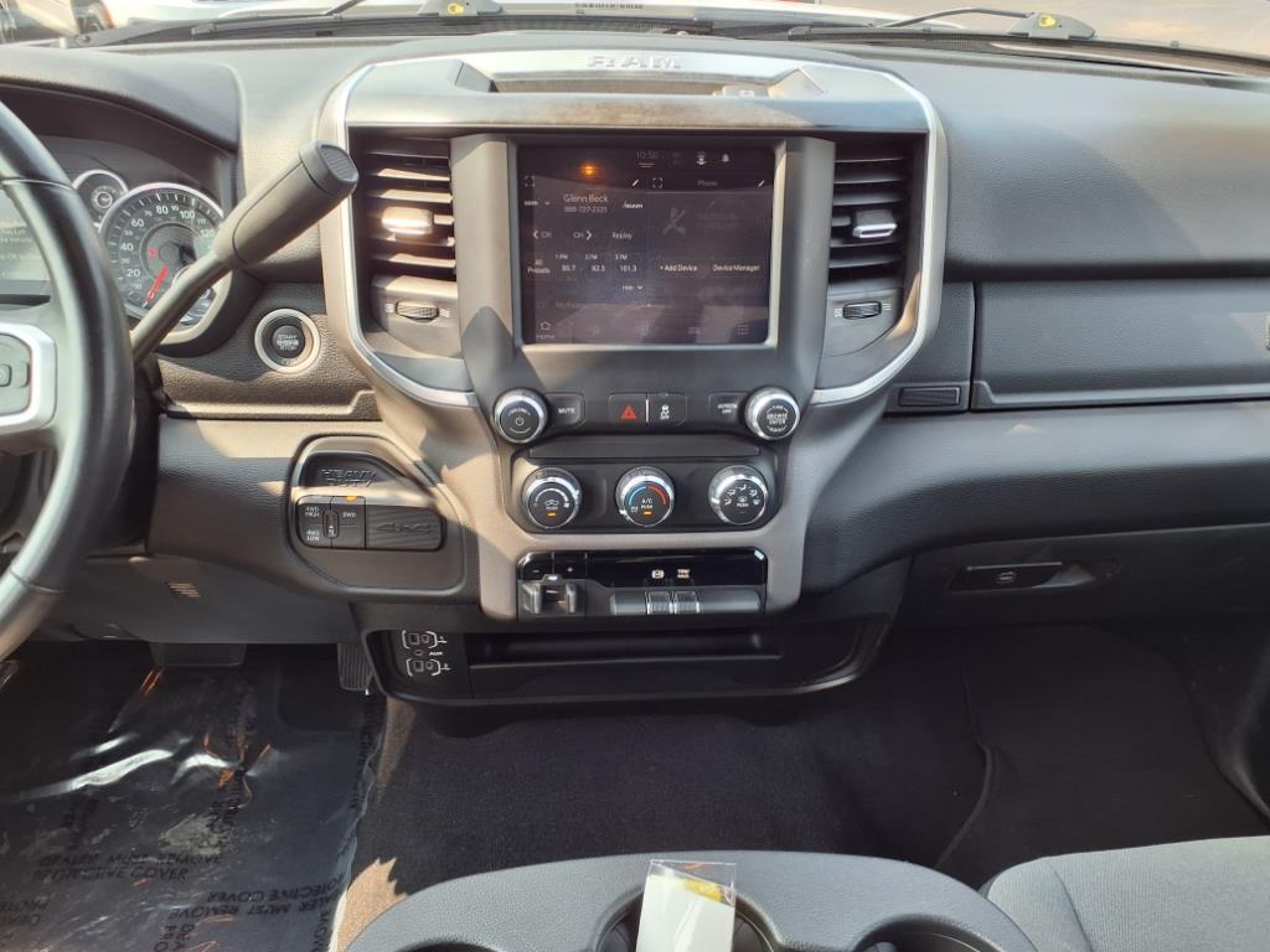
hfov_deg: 65.3
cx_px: 635
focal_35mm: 27
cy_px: 476
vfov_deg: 51.4
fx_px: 991
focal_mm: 3.58
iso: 40
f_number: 1.9
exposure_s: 1/120
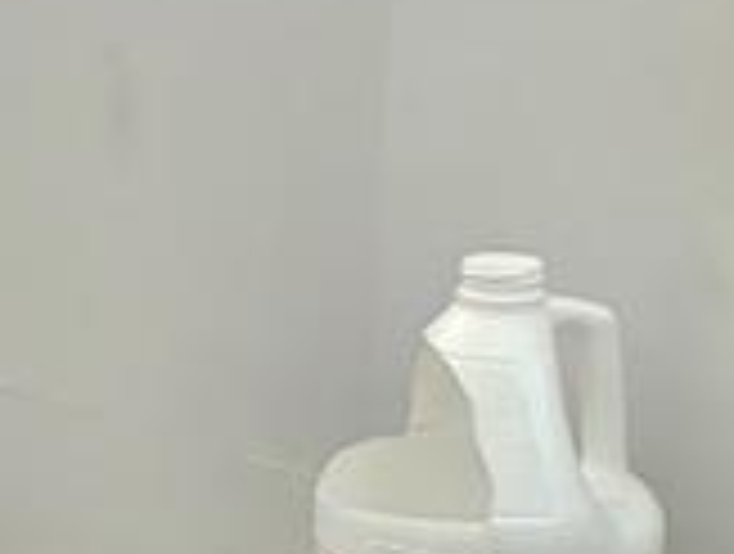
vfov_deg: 9.1
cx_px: -401
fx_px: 3464
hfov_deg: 11.5
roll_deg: +0.7
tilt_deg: -15.4
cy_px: 437
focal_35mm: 163
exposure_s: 1/57
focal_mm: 5.96
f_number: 1.6
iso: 500
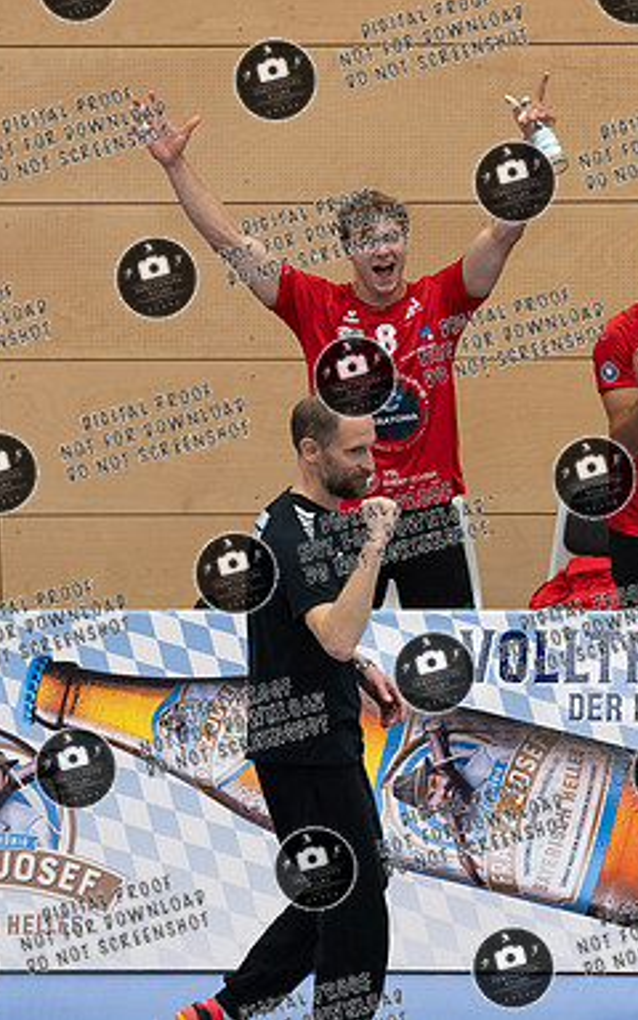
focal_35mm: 354
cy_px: 366
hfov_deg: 3.7
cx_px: 503
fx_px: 9848
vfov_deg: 5.9
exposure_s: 1/1250
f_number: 3.5
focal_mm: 180
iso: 2800
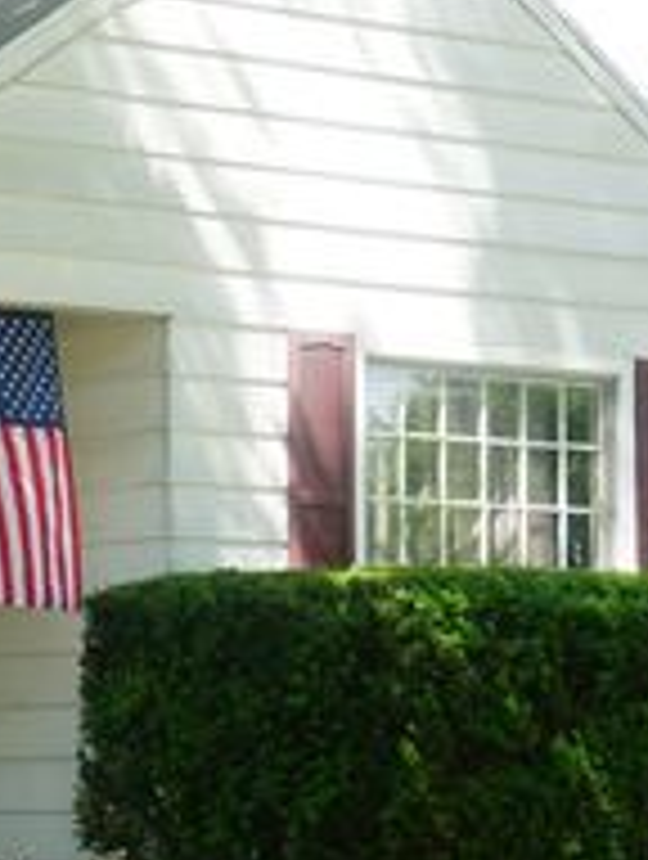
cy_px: 648
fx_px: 3464
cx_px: -243
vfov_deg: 14.1
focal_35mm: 139
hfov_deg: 10.4
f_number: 6.3
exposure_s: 1/80
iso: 100
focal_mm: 37
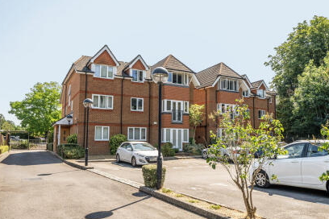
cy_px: 112
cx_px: 174
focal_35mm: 28
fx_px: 256
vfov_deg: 46.4
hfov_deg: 65.4
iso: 400
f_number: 8
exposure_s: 1/320
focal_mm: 16
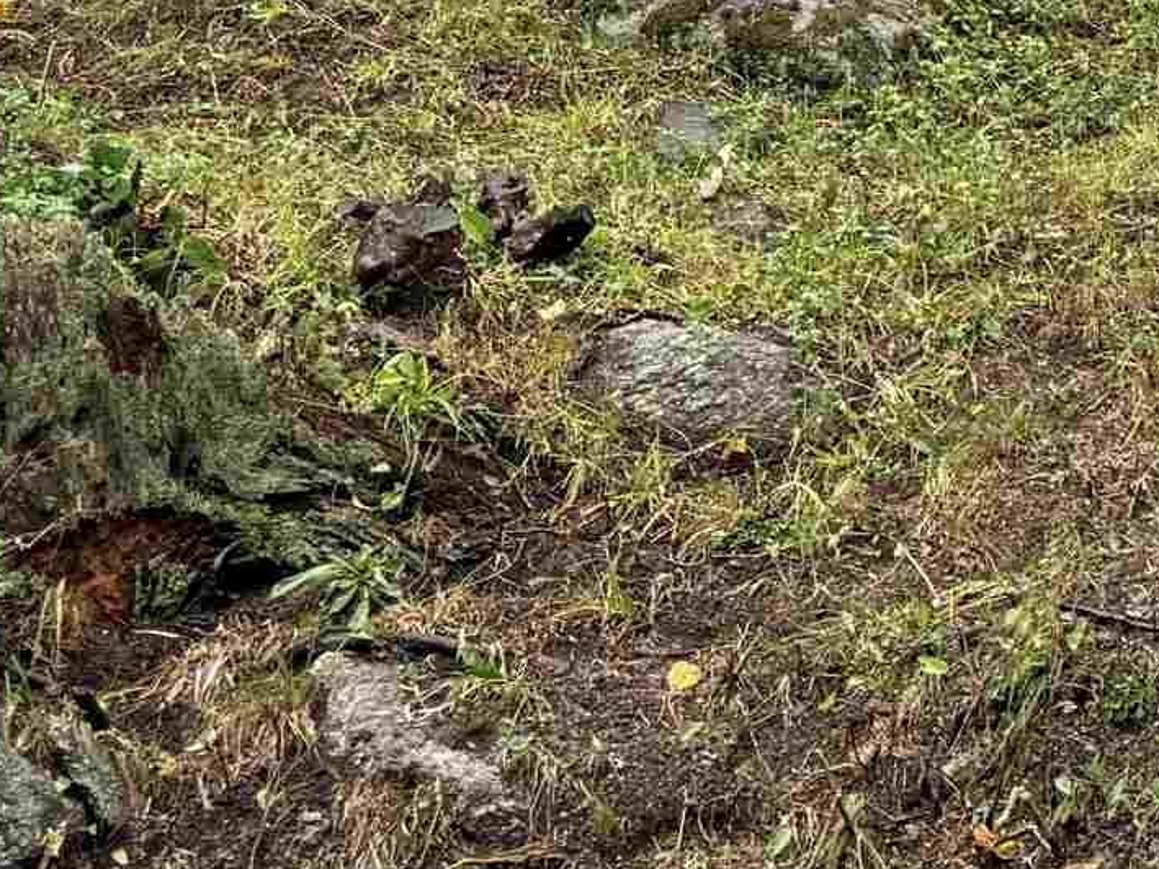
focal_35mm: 104
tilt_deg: +15.7
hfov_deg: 16.9
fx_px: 3483
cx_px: 1810
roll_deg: -0.6
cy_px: -683
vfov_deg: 12.9
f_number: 1.78
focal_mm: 6.76
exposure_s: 1/155
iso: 100
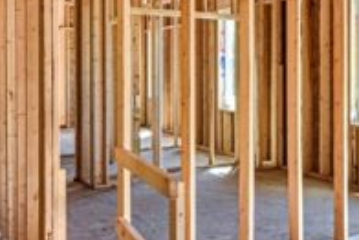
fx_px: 569
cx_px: 352
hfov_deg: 32.5
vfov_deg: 23.8
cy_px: 99
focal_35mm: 57
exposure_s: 1/60
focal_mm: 14
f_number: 8
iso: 640
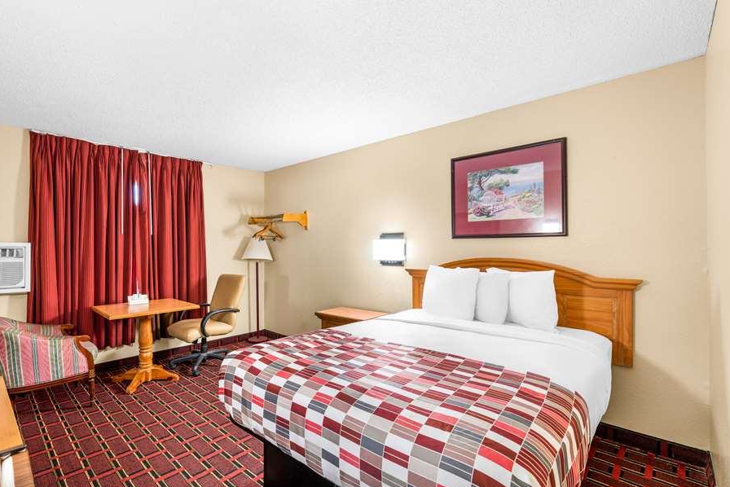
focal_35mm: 16
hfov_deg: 96.7
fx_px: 325
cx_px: 355
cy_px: 252
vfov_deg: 73.8
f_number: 4.5
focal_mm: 14
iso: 100
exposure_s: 1
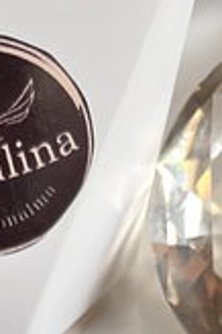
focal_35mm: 88
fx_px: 816
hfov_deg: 15.5
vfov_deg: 20.3
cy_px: 484
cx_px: 124
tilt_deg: -63.0
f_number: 1.6
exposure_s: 1/64
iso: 125
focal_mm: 5.1
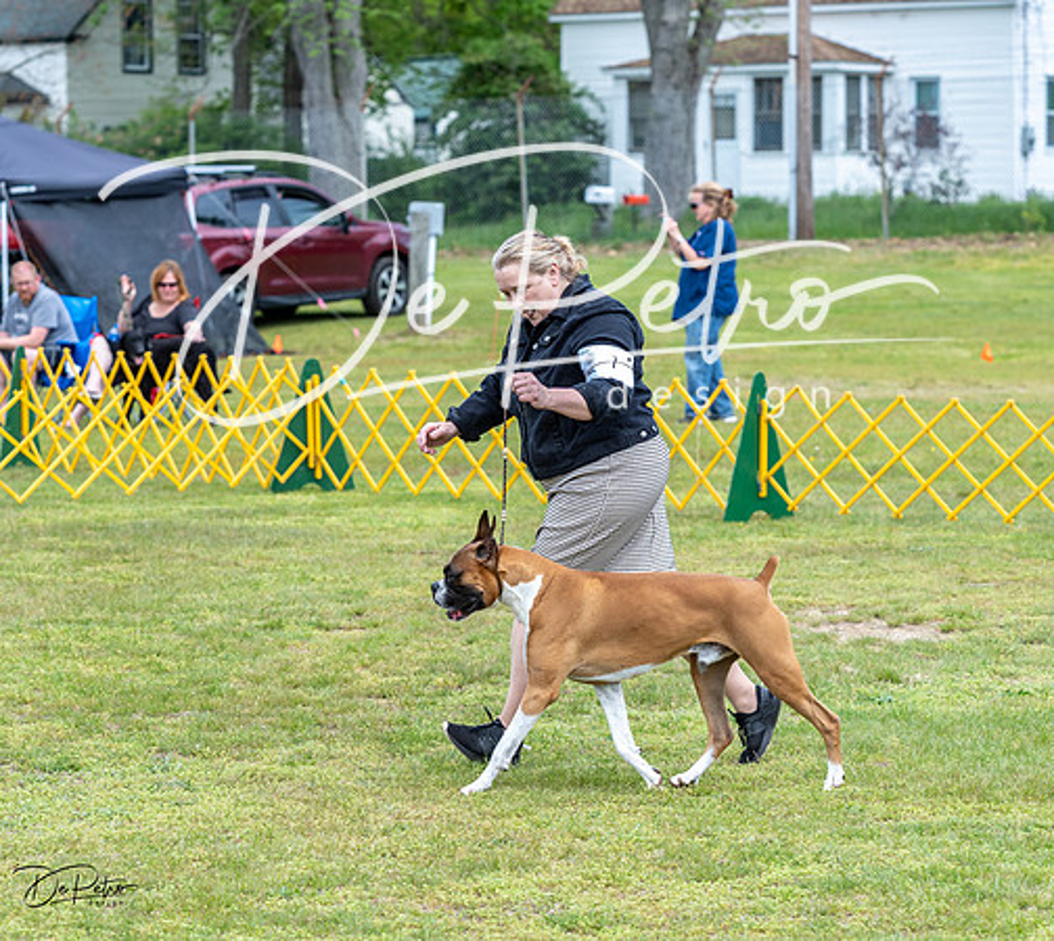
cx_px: 482
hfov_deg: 13.7
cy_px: 393
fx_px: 4395
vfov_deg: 12.2
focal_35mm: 135
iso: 400
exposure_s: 1/1000
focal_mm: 95
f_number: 4.5
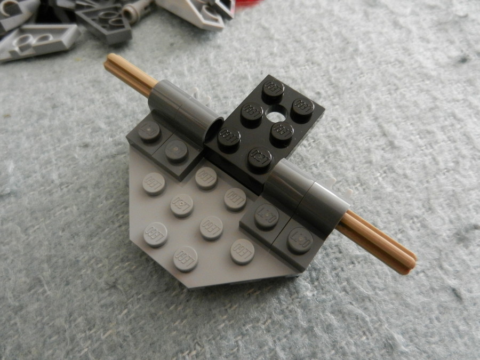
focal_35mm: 25
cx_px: 240
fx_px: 347
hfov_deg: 69.4
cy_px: 180
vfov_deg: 54.9
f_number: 3.5
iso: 640
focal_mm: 4.5
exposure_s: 1/30
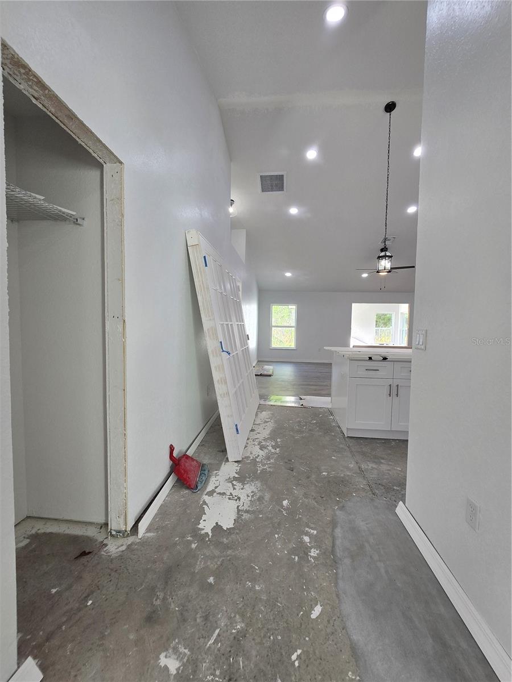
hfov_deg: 89.9
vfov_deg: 106.2
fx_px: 256
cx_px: 256
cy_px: 341
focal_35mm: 13
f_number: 2.2
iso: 80
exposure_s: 1/120
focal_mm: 2.2
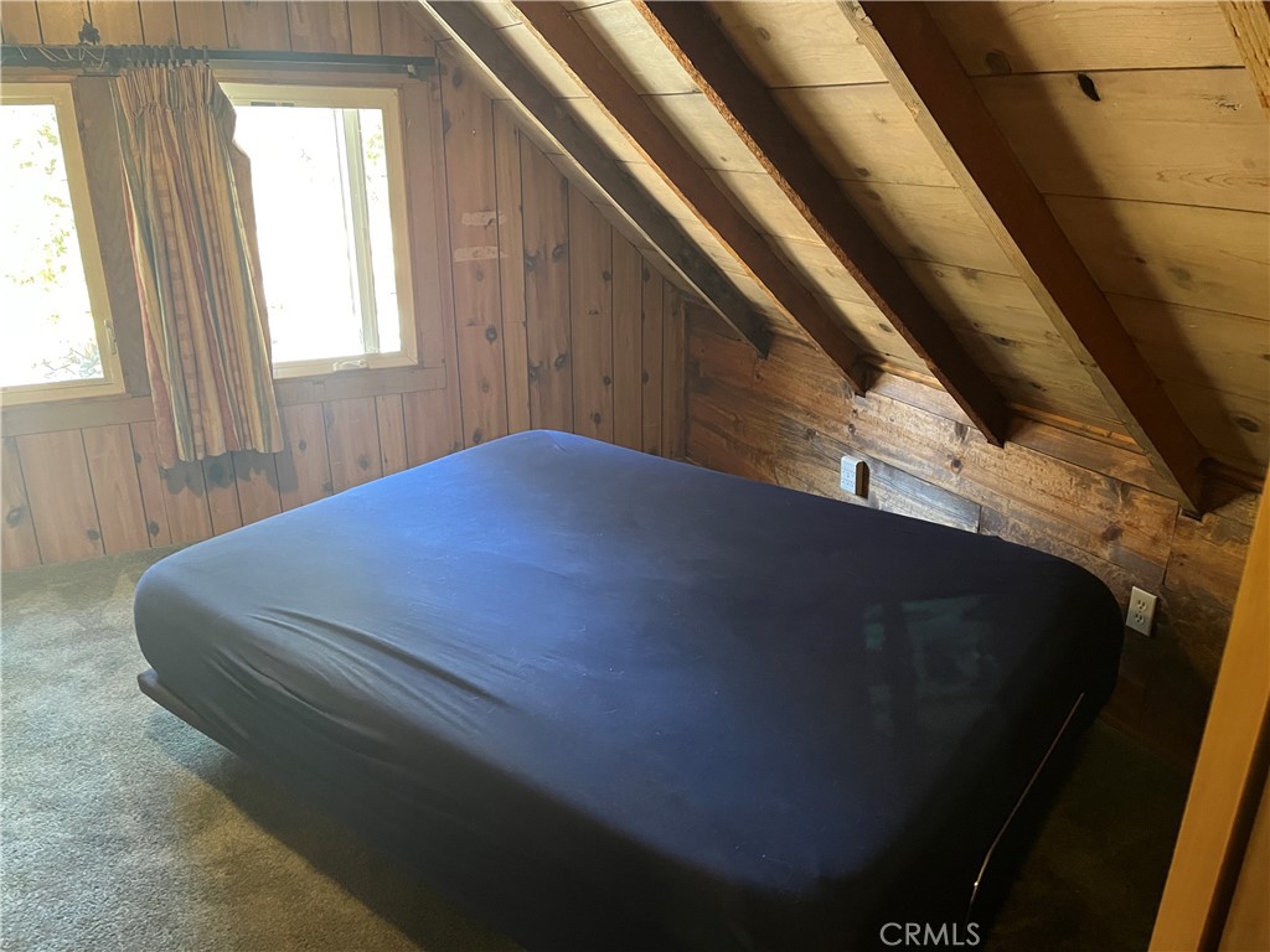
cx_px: 635
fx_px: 954
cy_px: 476
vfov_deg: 53.1
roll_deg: -0.3
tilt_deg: -20.3
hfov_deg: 67.3
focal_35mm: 26
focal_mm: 5.1
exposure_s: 1/40
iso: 500
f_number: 1.6
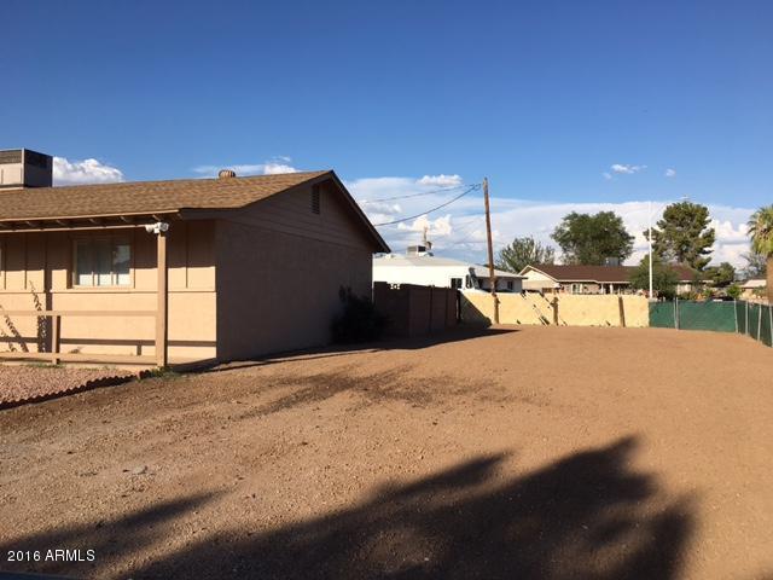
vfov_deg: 48.2
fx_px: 648
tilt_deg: +0.5
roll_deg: -0.3
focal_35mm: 29
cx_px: 386
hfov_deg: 61.7
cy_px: 290
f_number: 2.2
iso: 25
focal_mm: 4.15
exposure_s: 1/1972
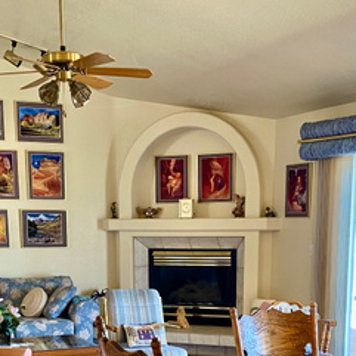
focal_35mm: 61
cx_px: 160
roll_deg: +0.1
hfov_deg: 28.1
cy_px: 353
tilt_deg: -10.9
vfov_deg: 26.7
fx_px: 710
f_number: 1.8
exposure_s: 1/60
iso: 100
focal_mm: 4.25
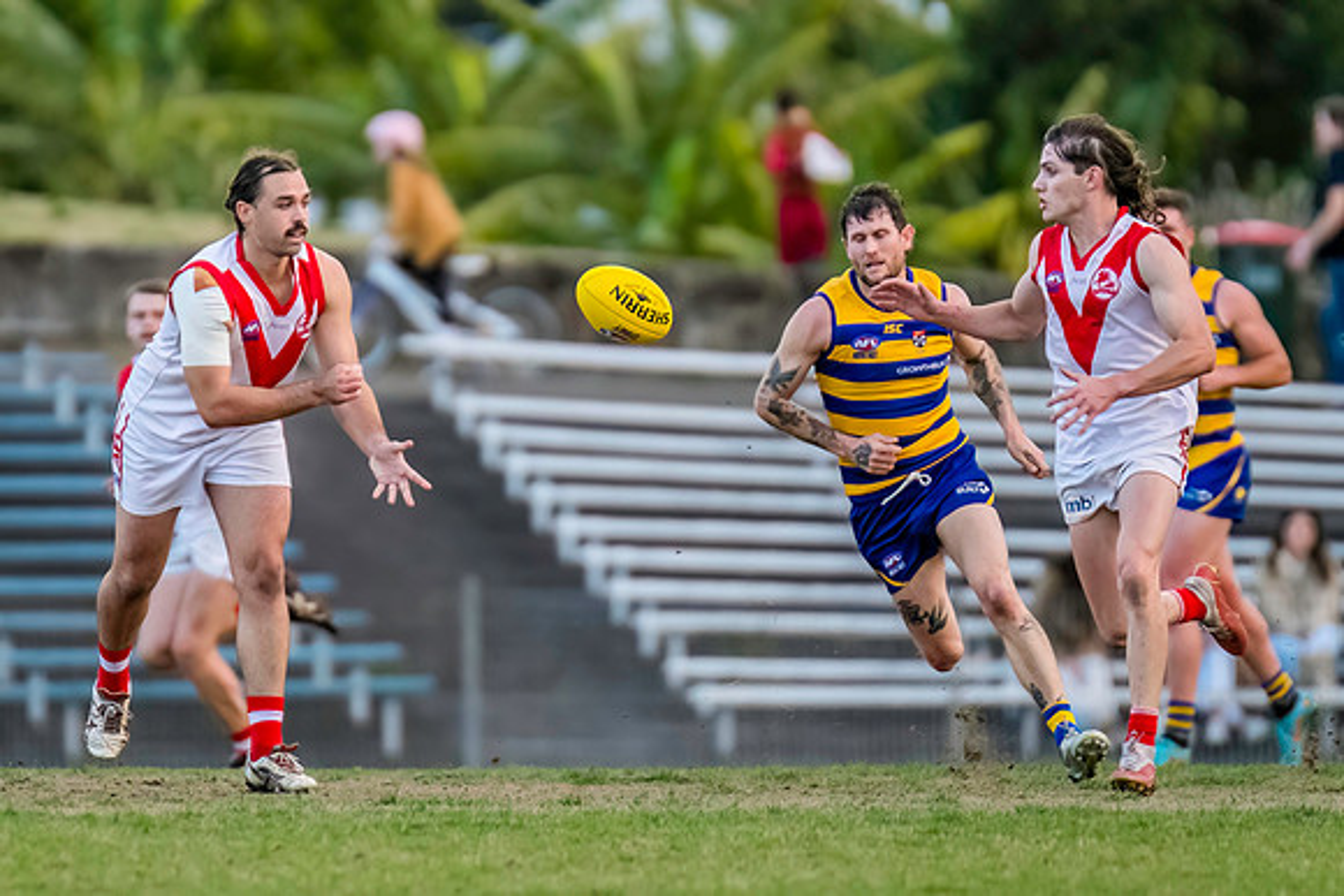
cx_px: 325
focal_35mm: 835
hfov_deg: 2.5
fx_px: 31197
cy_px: 345
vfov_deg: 1.6
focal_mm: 420
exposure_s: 1/1600
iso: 2000
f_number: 4
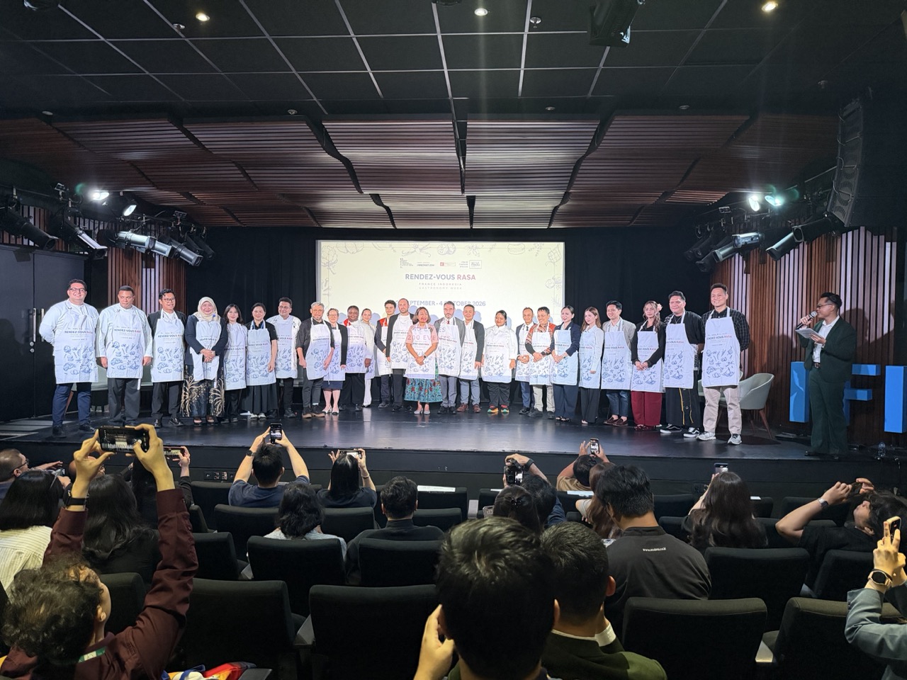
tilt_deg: -1.7
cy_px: 340
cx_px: 454
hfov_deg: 71.6
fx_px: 629
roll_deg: -0.6
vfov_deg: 56.8
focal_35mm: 24
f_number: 1.78
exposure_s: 1/60
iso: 500
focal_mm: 6.76
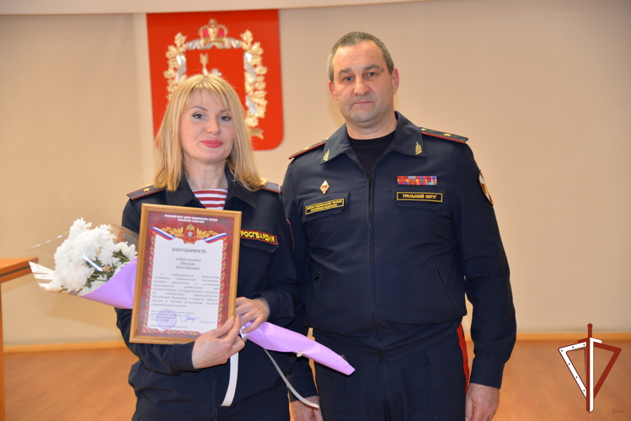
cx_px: 316
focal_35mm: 62
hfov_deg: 32.4
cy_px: 210
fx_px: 1087
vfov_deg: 21.9
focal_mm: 62
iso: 450
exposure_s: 1/60
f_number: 4
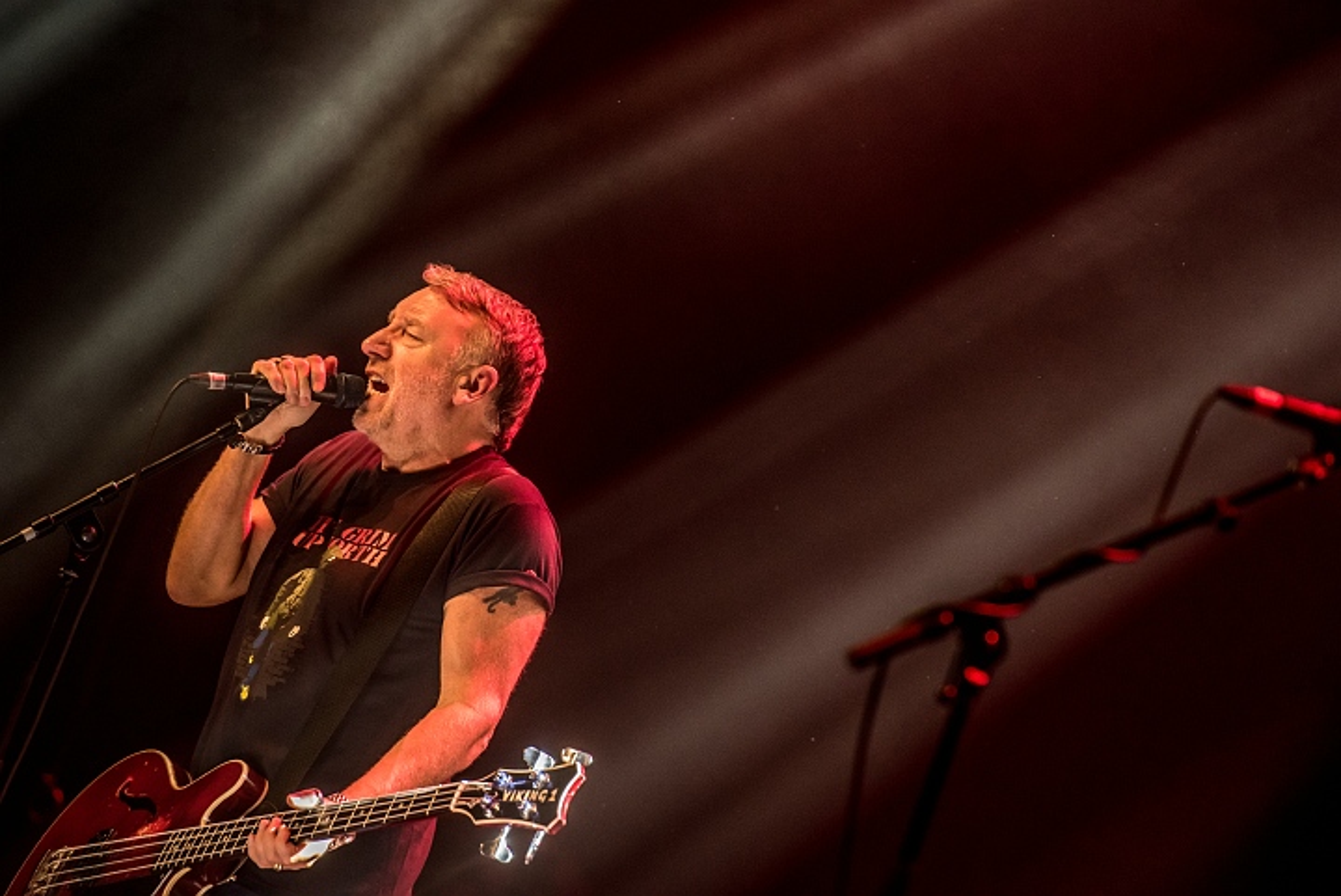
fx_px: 7454
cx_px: 670
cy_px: 448
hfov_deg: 10.3
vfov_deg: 6.9
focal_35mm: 200
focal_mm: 200
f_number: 4.5
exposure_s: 1/100
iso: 3200
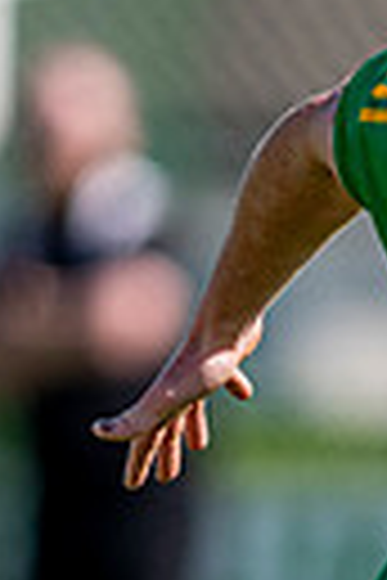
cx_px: 378
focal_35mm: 2040
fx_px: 32892
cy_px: 564
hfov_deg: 0.7
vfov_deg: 1.0
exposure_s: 1/2000
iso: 125
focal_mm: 300
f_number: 2.8
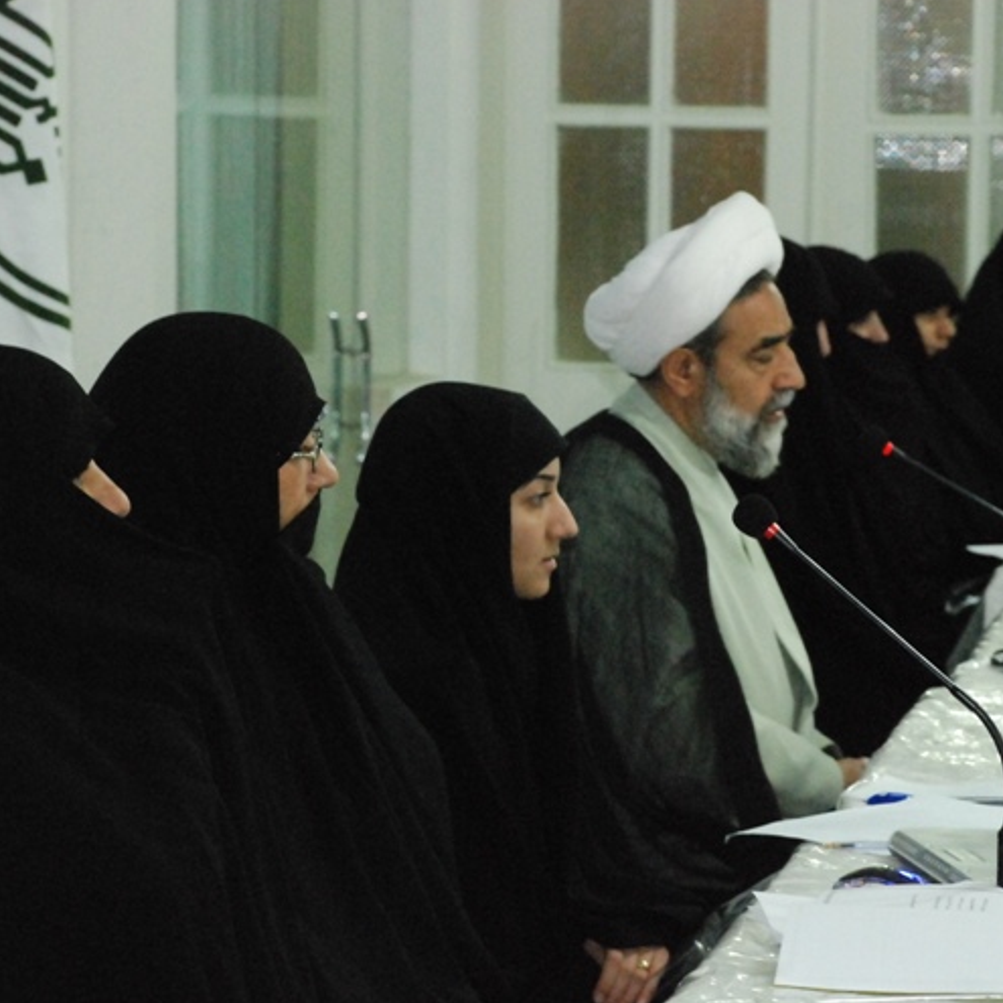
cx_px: 632
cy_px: 526
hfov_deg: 11.3
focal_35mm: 155
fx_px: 5071
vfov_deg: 11.3
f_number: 7.1
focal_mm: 75
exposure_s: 1/60
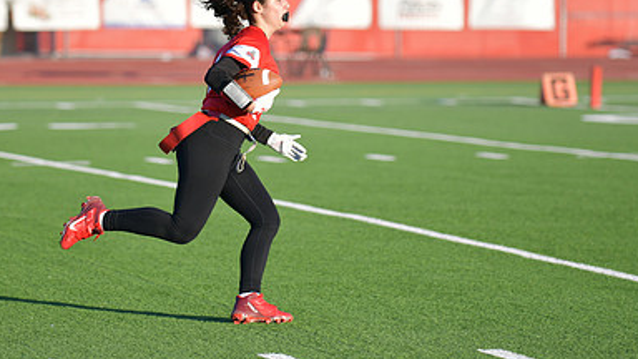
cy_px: 101
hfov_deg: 8.5
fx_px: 4280
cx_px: 264
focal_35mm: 253
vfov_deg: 4.8
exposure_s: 1/800
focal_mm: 160
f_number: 2.8
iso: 64
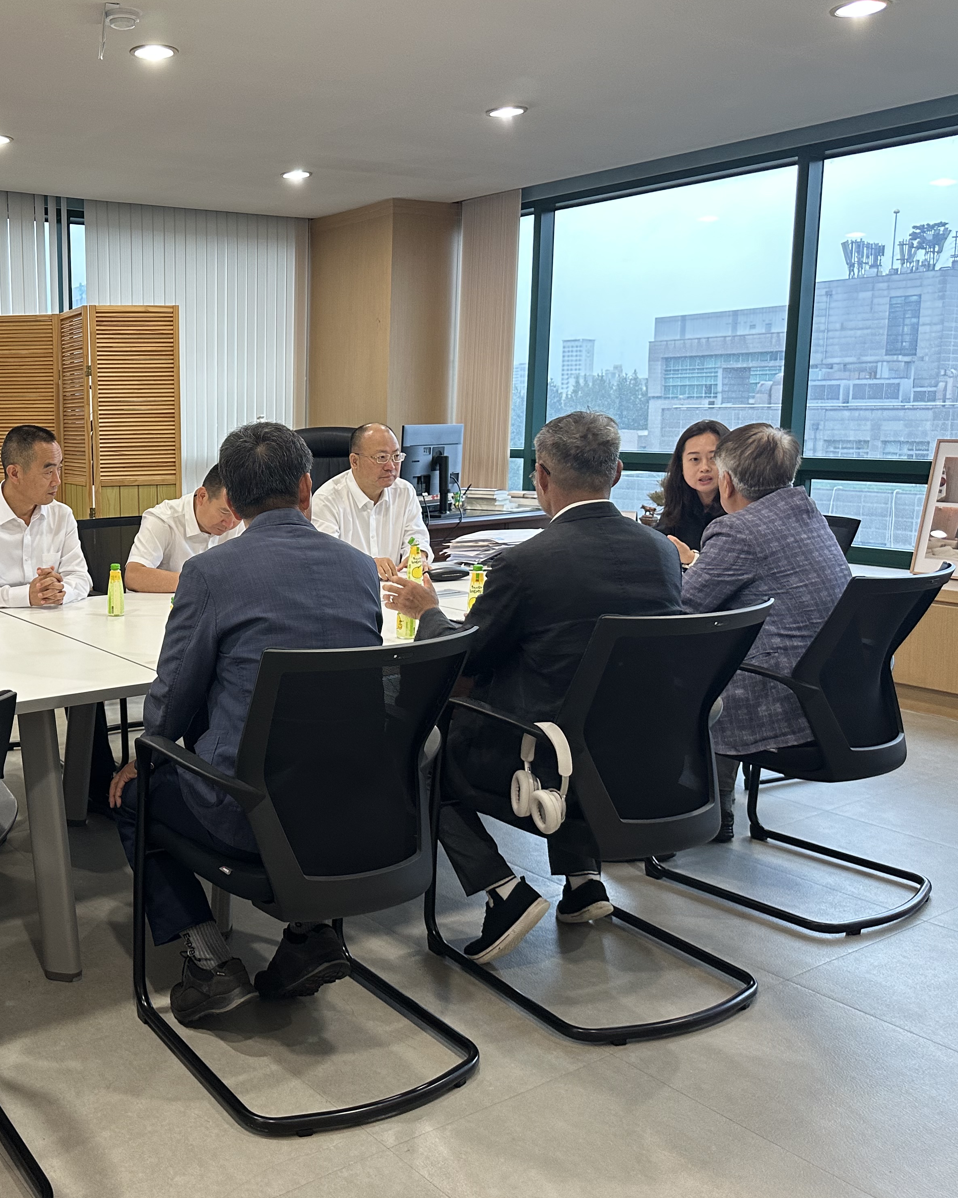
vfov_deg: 55.7
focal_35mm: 32
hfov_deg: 43.1
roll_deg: +0.2
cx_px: 155
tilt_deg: -8.1
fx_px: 1134
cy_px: 590
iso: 200
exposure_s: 1/60
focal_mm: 6.86
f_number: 1.78
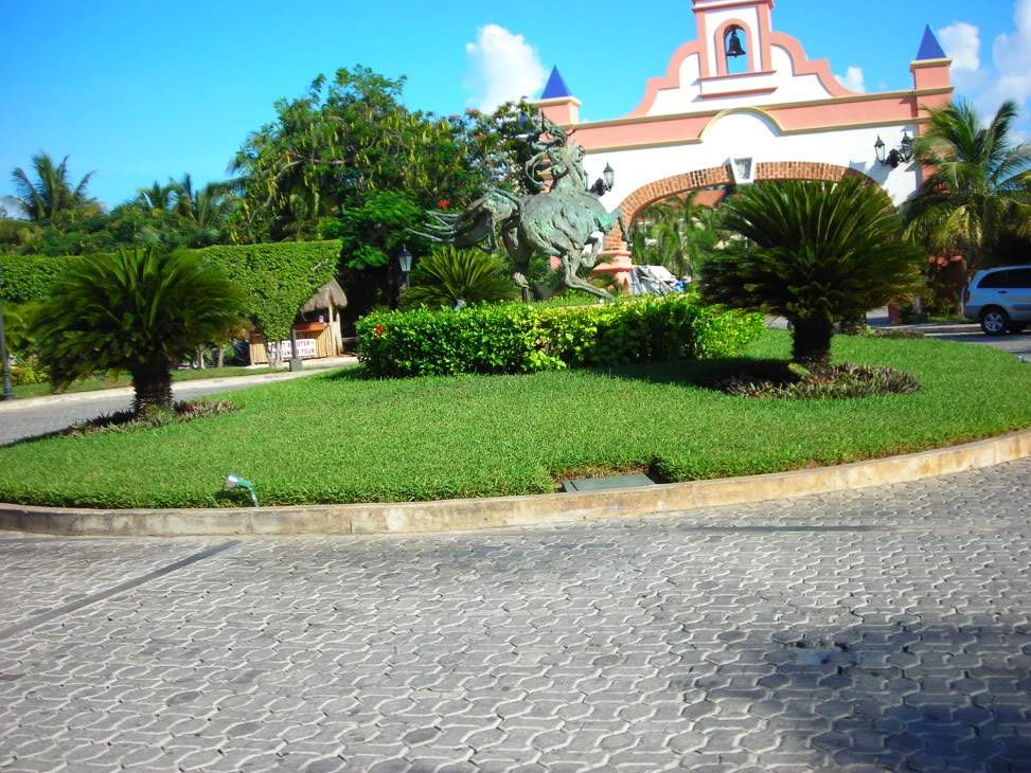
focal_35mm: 40
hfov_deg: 46.8
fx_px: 1192
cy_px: 374
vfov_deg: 36.0
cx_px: 534
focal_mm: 6.3
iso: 50
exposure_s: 1/126
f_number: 6.4
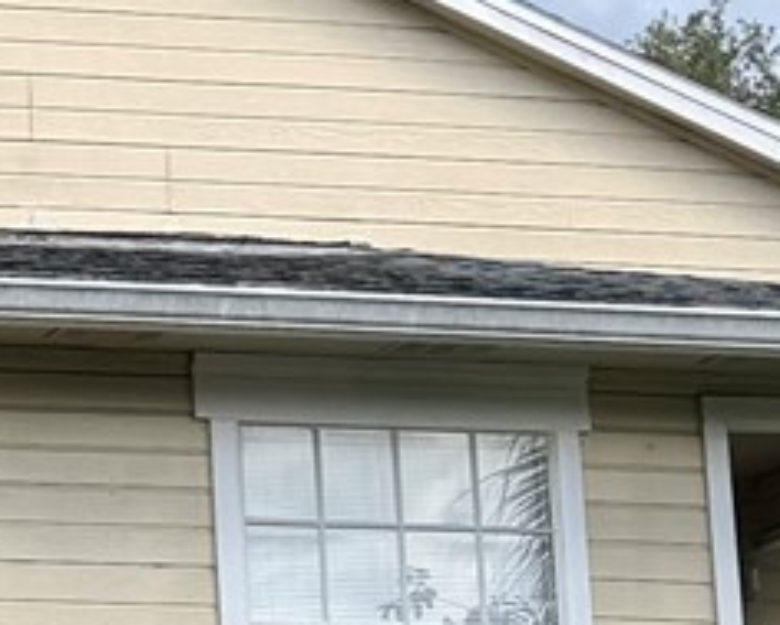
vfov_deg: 9.6
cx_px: -1134
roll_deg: -0.8
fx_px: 3672
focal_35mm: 159
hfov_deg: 10.4
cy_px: 807
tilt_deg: +8.4
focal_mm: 6.76
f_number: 1.78
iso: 80
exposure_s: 1/1230
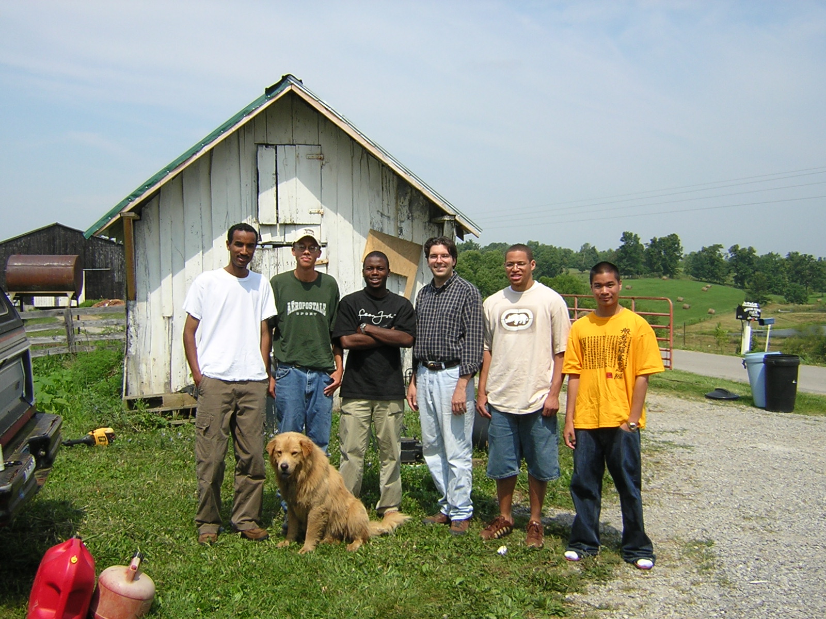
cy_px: 310
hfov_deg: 51.4
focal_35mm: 36
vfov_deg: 39.7
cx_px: 413
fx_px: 859
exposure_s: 1/352
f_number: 5.2
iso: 100
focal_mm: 4.7
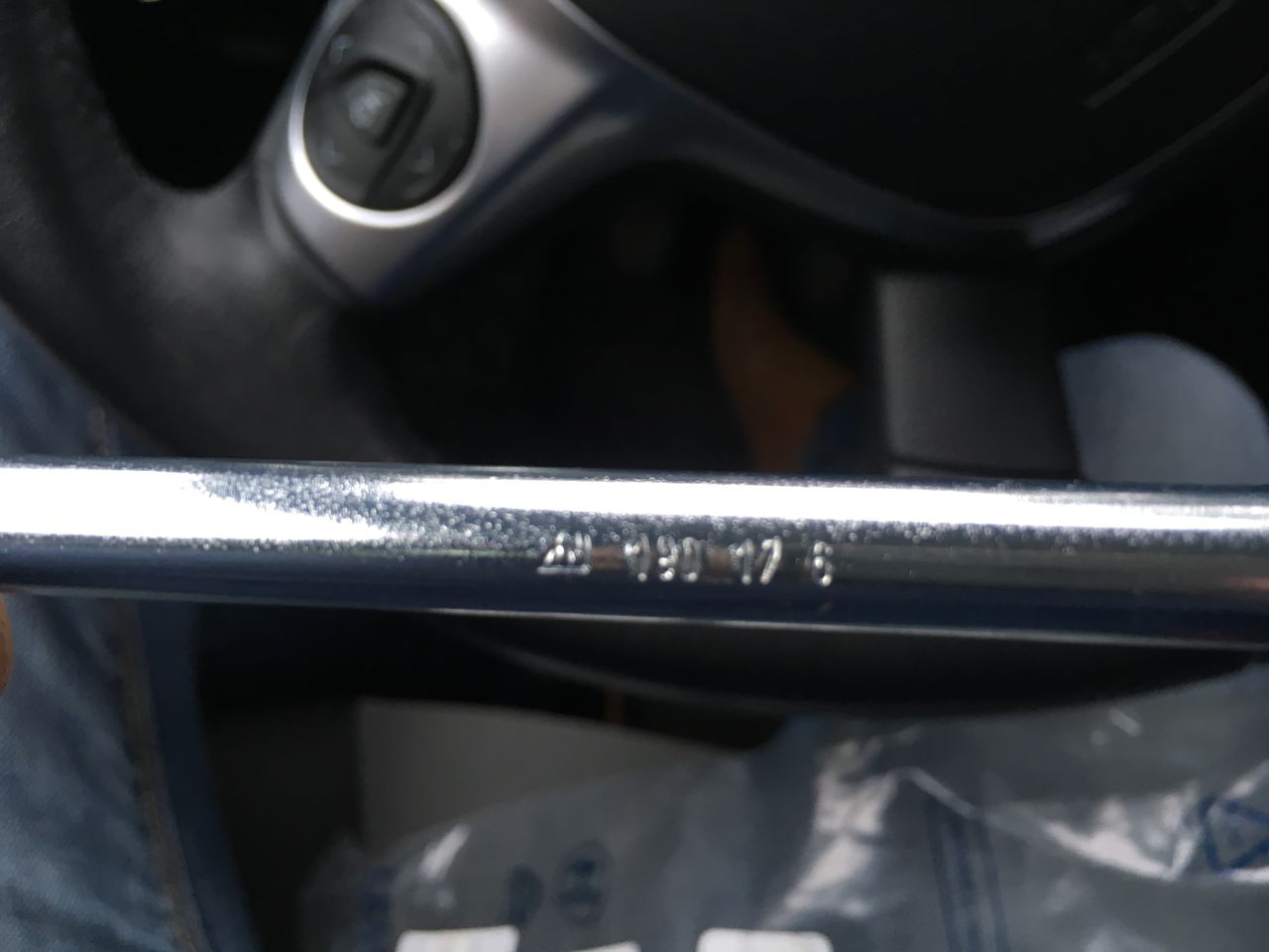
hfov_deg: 61.7
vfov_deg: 48.2
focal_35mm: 29
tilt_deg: -50.7
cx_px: 634
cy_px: 476
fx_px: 1063
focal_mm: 4.15
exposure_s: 1/33
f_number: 2.2
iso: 64
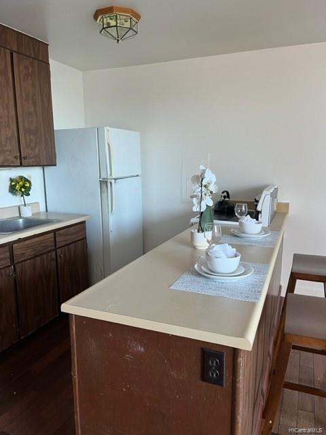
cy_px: 218
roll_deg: +0.7
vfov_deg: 67.3
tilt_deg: -10.1
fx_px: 326
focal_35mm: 26
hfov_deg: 53.1
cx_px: 163
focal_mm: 5.1
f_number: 1.6
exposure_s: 1/60
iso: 160
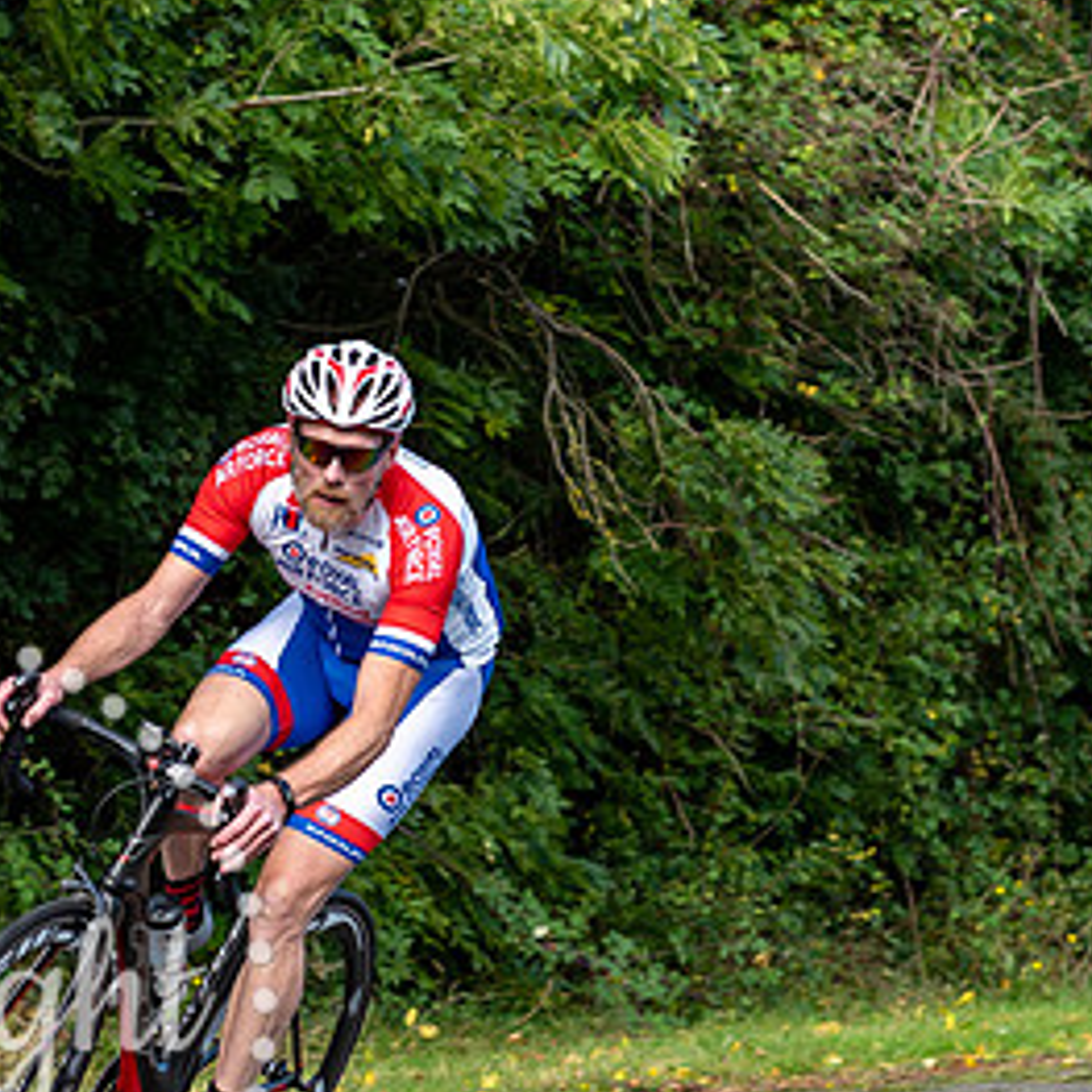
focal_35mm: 164
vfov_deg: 10.7
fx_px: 5853
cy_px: 581
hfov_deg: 10.6
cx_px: 309
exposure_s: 1/500
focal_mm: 66
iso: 200
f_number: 3.5
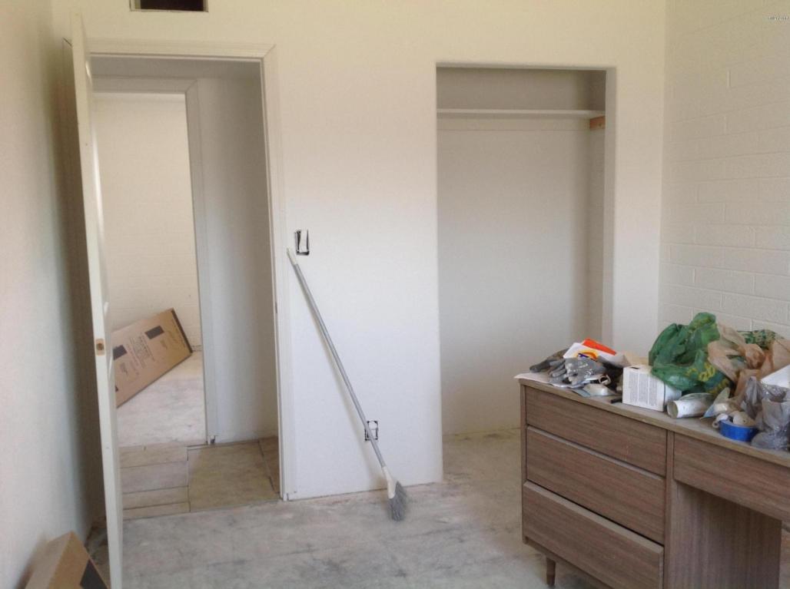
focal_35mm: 35
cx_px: 395
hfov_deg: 52.7
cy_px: 294
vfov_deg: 40.6
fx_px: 797
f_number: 2.4
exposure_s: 1/30
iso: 50
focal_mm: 4.28
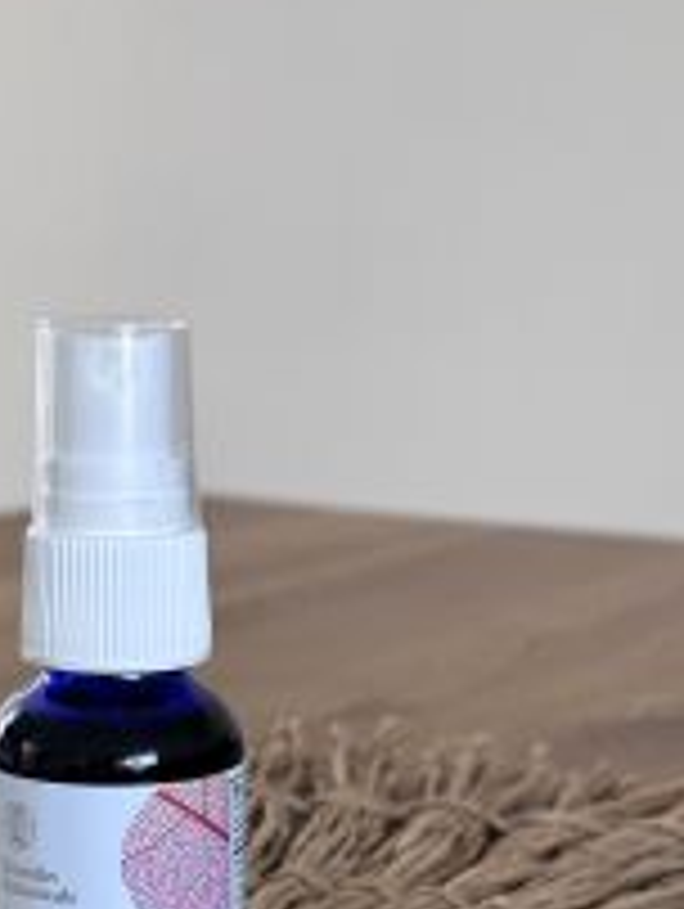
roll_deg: -0.2
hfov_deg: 15.6
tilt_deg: -10.7
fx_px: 2498
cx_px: 292
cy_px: 621
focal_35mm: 95
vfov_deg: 20.5
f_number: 1.78
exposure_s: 1/60
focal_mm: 6.86
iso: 160
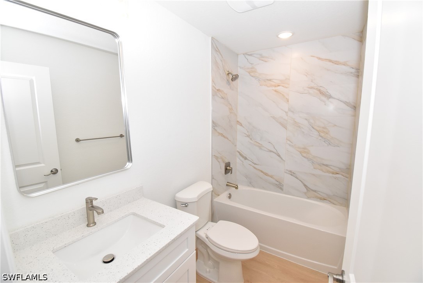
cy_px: 142
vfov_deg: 77.4
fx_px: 176
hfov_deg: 100.4
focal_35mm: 15
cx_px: 212
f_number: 9
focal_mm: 10
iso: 1600
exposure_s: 1/200
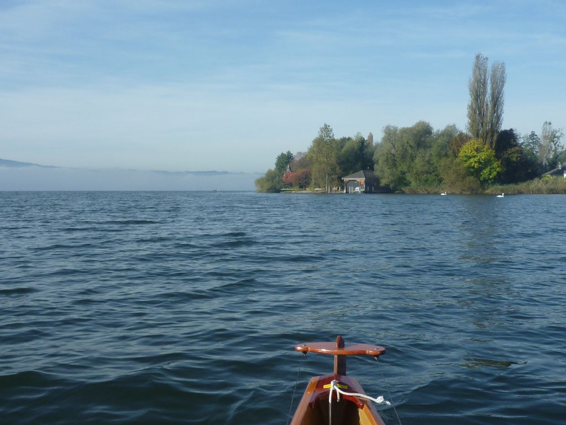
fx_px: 719
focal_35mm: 44
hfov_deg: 42.9
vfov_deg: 32.9
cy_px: 212
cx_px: 283
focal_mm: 4.9
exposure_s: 1/800
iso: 80
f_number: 4
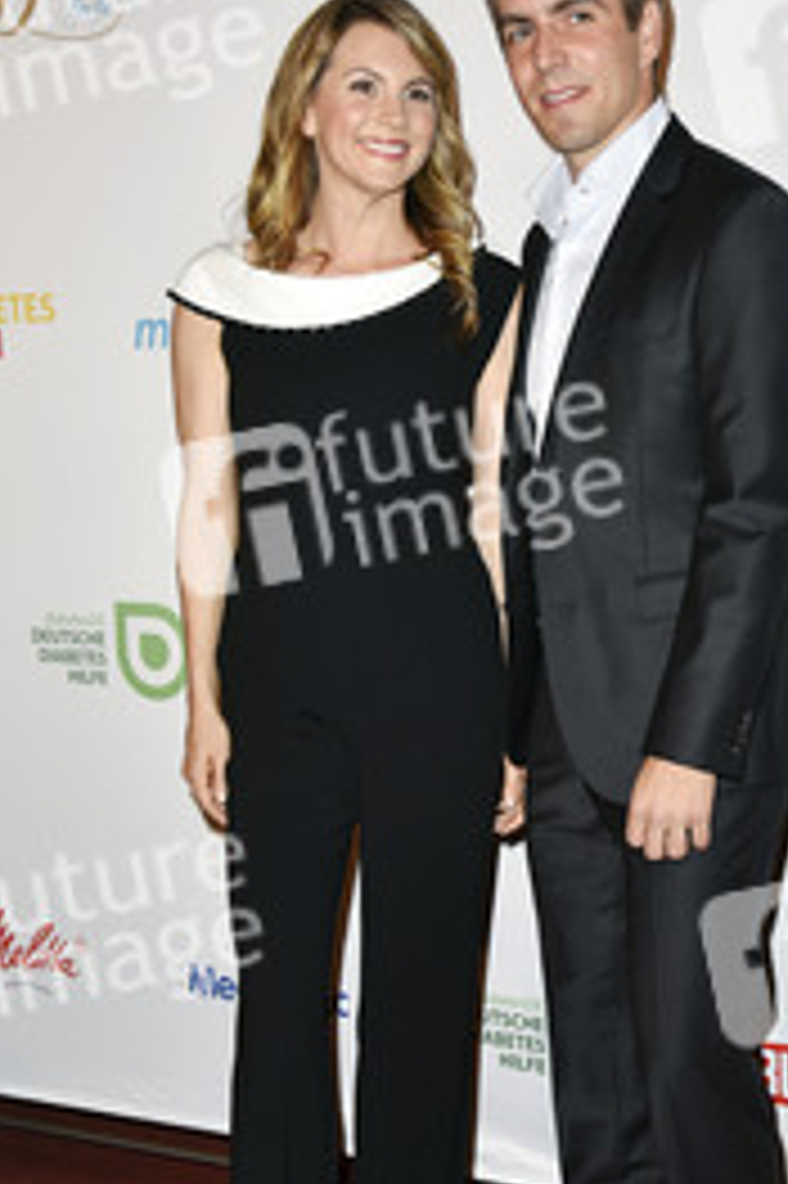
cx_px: 522
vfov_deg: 30.0
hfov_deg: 20.2
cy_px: 716
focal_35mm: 67
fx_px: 2203
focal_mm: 44
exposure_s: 1/200
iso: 640
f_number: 5.6
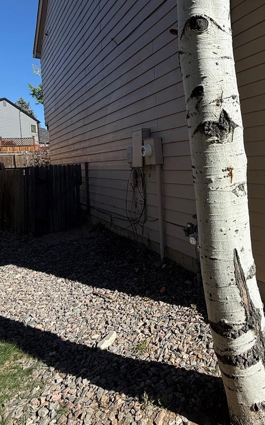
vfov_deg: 74.1
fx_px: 277
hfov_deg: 47.4
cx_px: 223
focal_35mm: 24
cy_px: 174
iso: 50
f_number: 2.2
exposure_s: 1/2092
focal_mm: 2.22
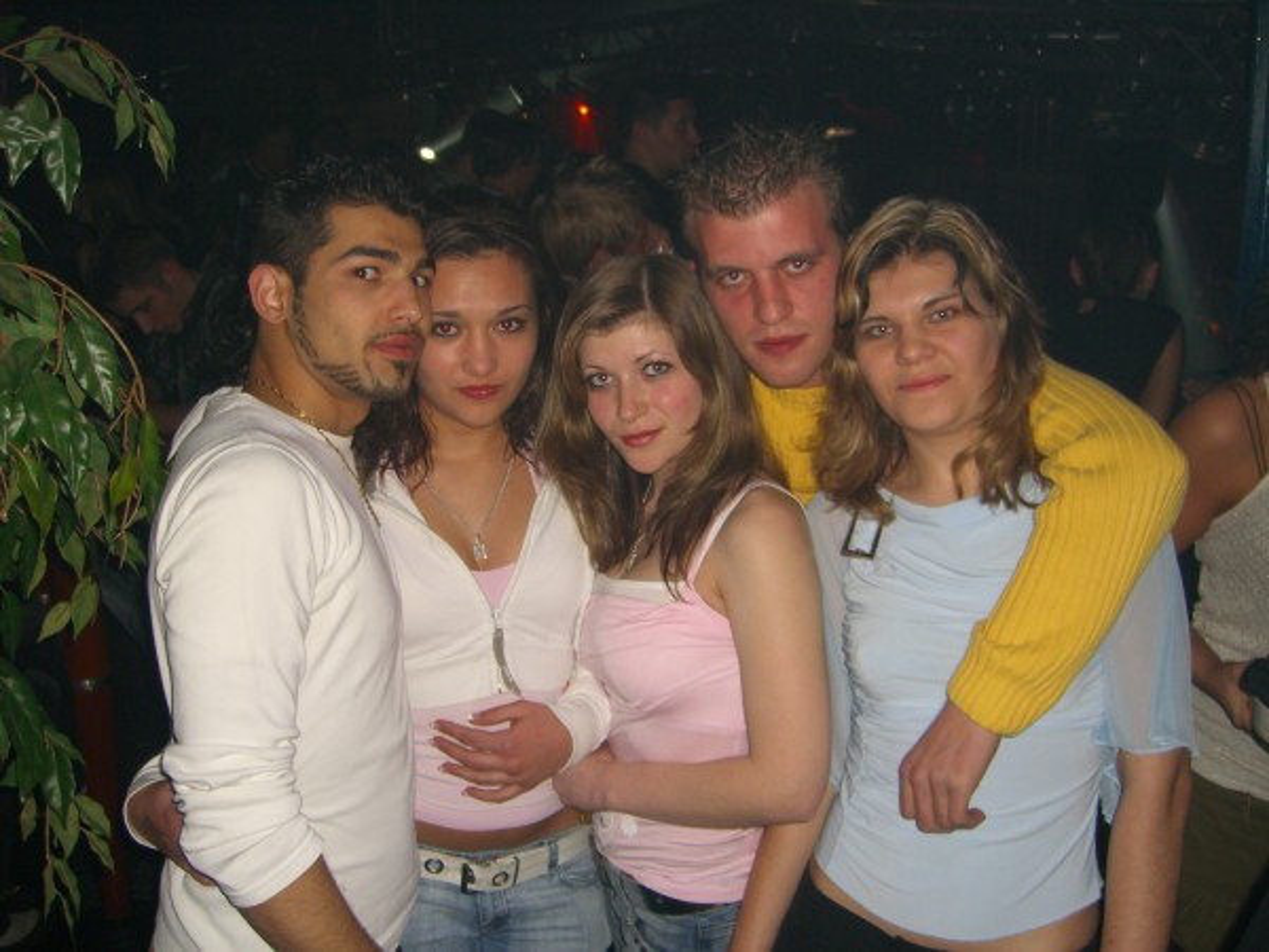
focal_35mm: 38
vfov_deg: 37.7
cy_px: 476
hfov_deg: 49.0
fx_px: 1393
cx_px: 634
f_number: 2.8
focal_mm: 7.9
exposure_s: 1/60
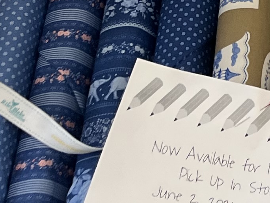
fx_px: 1194
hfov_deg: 11.2
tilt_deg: -4.4
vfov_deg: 8.9
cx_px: 613
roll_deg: -0.3
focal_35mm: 153
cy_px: -255
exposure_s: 1/60
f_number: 1.6
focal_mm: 5.1
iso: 125
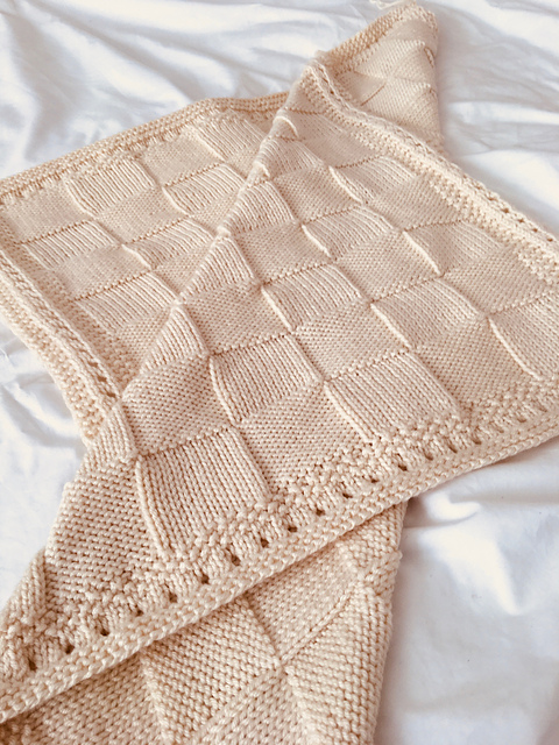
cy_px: 372
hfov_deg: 48.2
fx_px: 624
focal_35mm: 29
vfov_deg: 61.7
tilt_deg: -46.4
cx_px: 280
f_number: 2.2
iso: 25
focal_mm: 4.15
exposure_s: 1/100
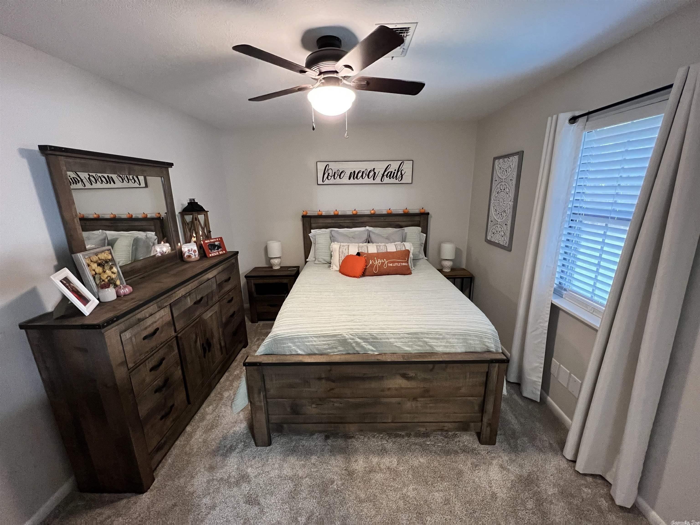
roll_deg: +1.5
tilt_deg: -15.1
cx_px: 350
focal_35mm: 13
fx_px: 263
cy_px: 262
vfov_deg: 89.9
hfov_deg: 106.2
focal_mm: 1.57
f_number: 1.8
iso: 800
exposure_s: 1/60
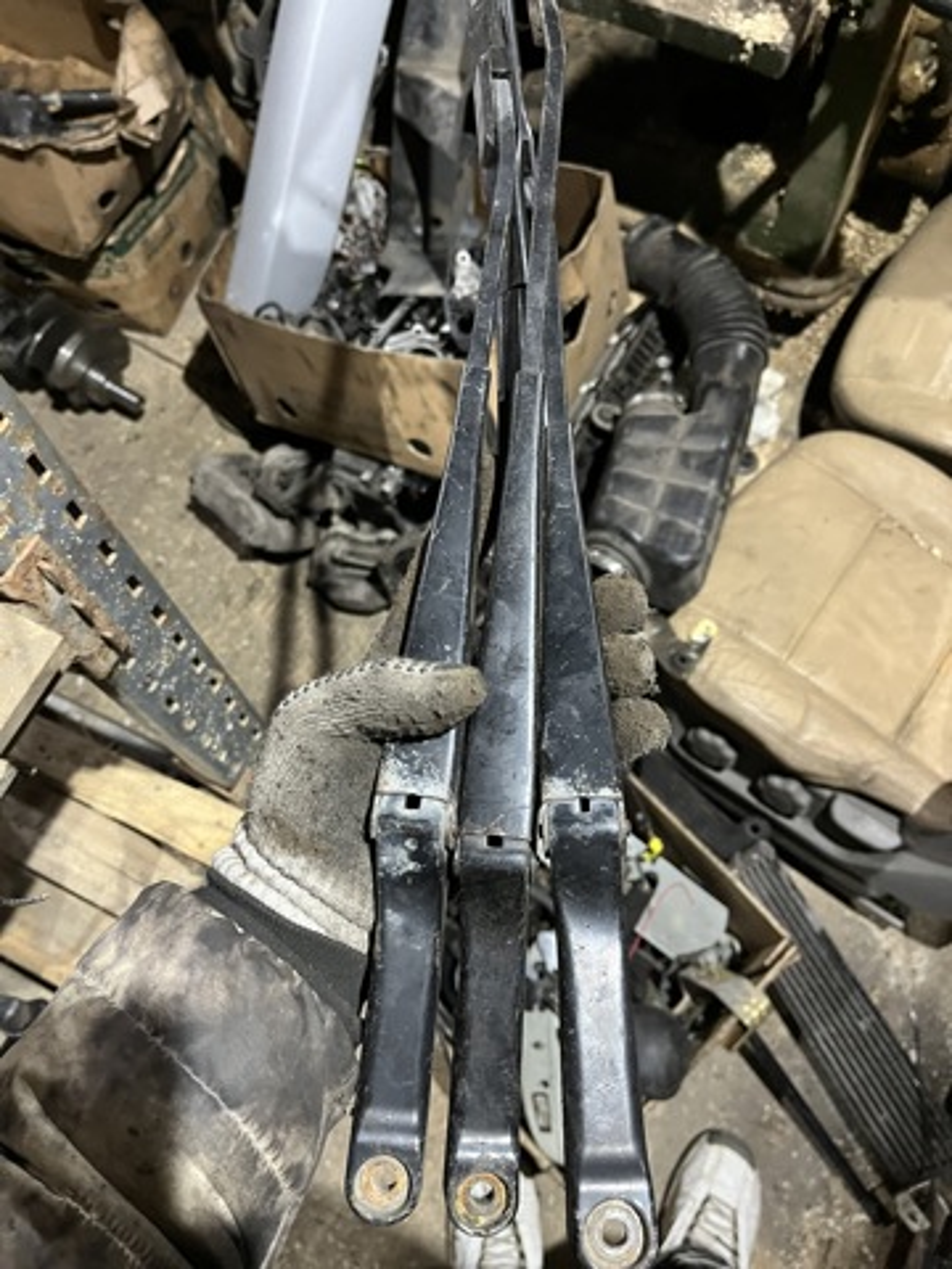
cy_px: 634
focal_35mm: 26
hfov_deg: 53.1
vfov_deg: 67.3
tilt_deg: -66.8
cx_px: 476
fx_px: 953
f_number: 1.6
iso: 500
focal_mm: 5.1
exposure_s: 1/33
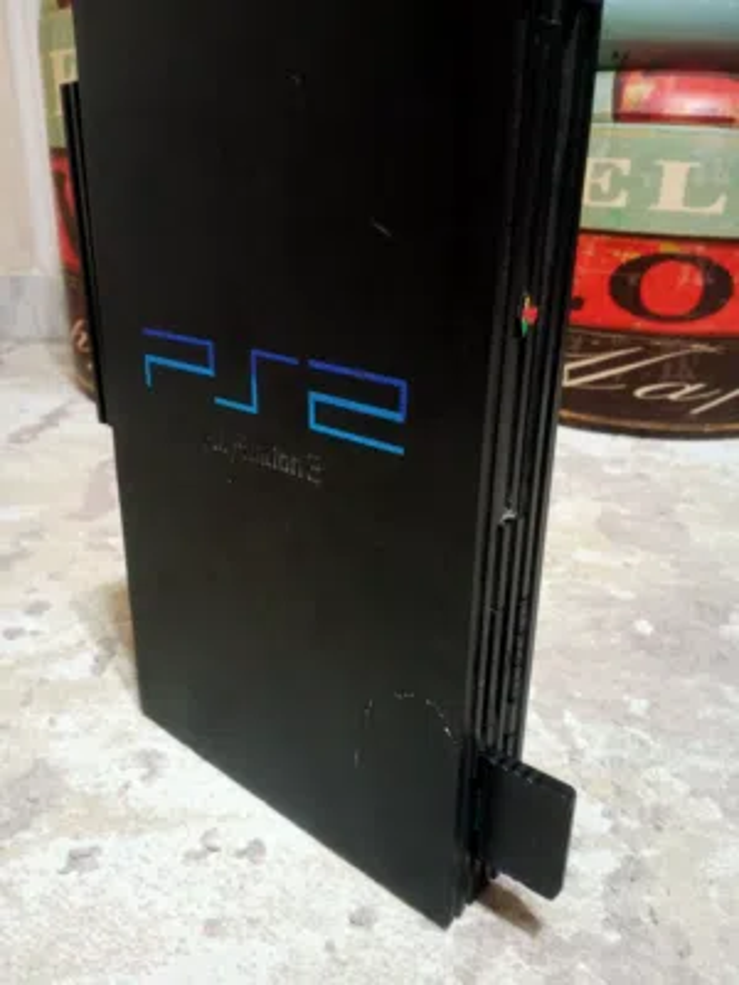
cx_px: 370
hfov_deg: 49.7
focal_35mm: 28
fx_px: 797
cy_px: 492
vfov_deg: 63.4
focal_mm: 4.05
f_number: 1.8
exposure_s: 1/33.3
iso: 1355
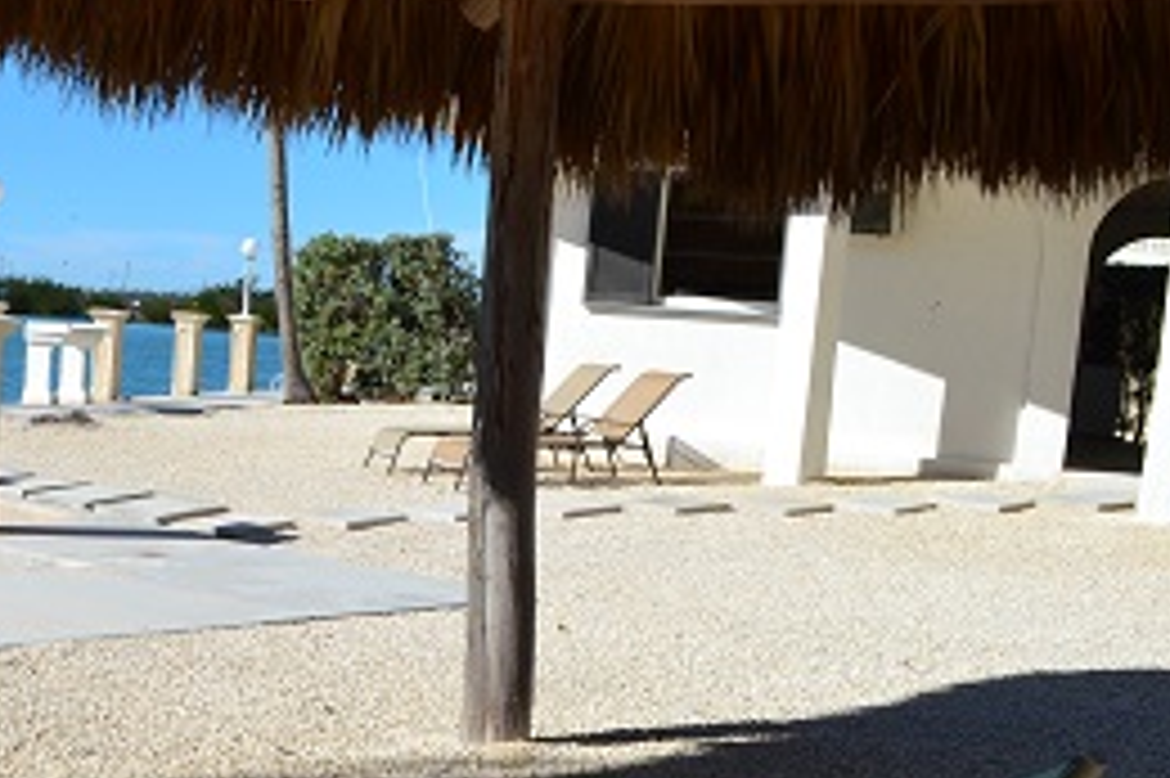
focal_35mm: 52
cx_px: 166
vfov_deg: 25.8
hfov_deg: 36.3
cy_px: 542
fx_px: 1689
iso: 400
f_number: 11
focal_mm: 18
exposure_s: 1/500
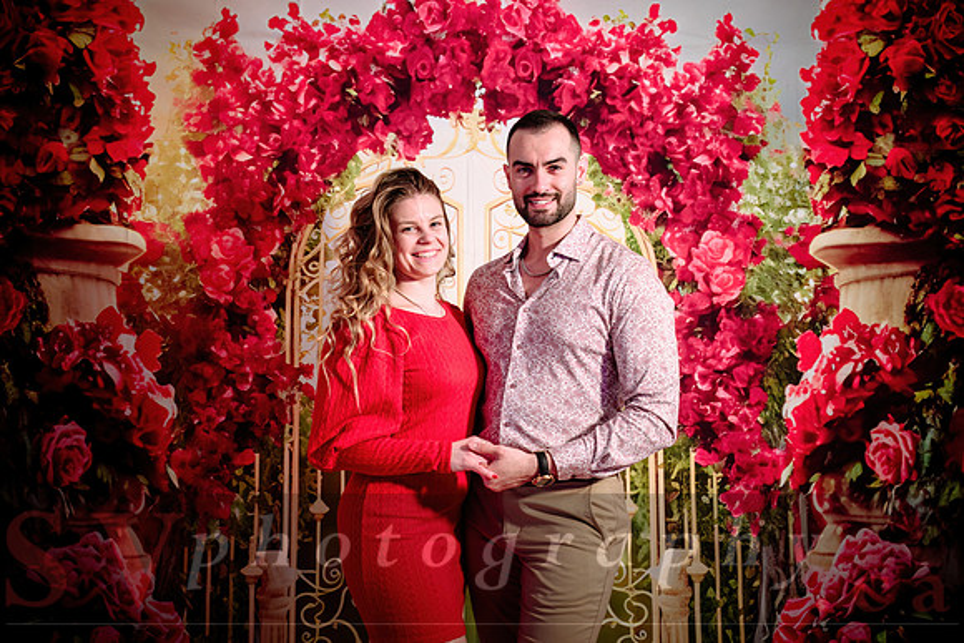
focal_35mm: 37
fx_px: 991
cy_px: 322
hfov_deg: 51.9
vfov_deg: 36.0
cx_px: 482
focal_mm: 37
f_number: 2.8
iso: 1000
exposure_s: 1/80
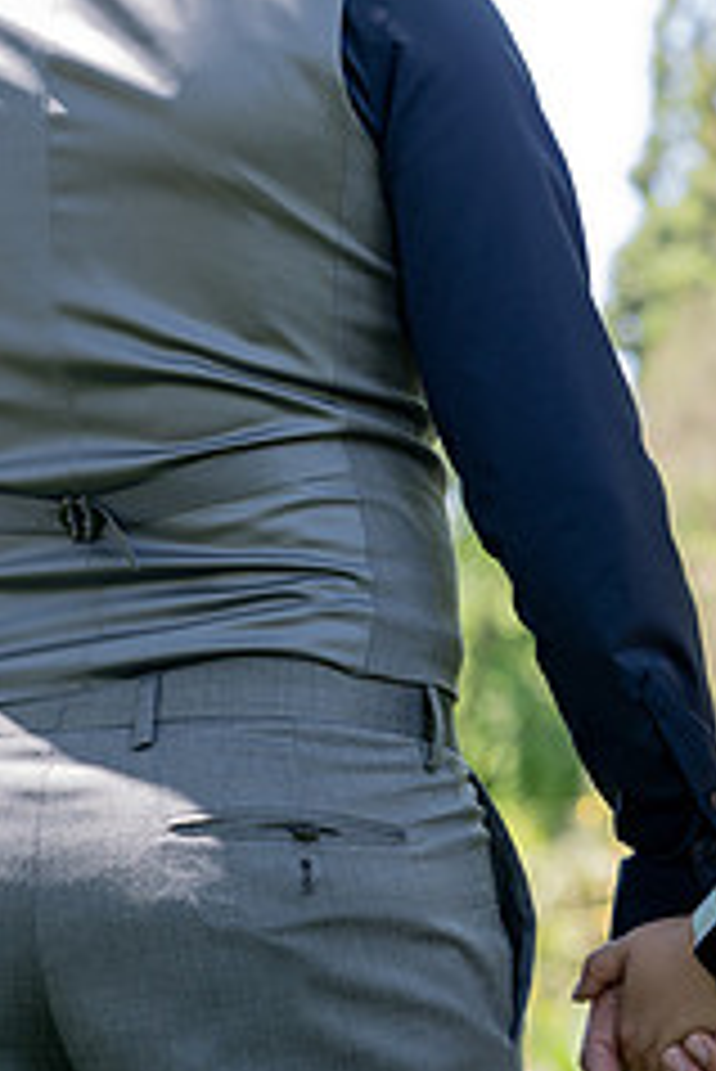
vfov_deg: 19.6
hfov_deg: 13.3
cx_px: 635
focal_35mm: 102
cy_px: 68
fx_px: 3038
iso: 250
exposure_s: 1/320
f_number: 2.8
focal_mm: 54
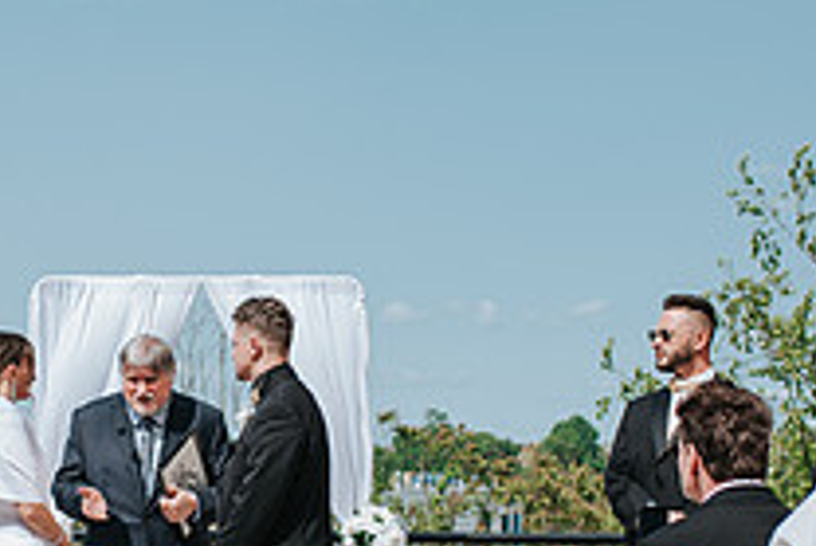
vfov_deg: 13.0
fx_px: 2382
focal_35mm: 105
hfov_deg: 19.2
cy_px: 426
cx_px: 108
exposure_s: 1/1600
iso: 100
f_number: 3.2
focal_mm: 35
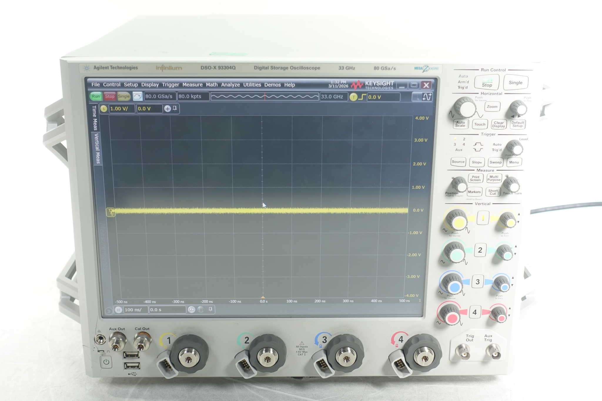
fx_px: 819
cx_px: 301
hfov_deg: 40.3
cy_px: 200
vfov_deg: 27.5
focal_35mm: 49
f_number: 2.8
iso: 125
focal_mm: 17.9
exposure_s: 1/60
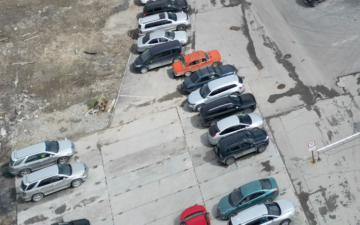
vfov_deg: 13.5
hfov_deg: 20.5
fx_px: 854
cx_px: 533
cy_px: -175
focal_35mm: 87
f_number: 1.7
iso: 150
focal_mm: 6.72
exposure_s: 1/4000
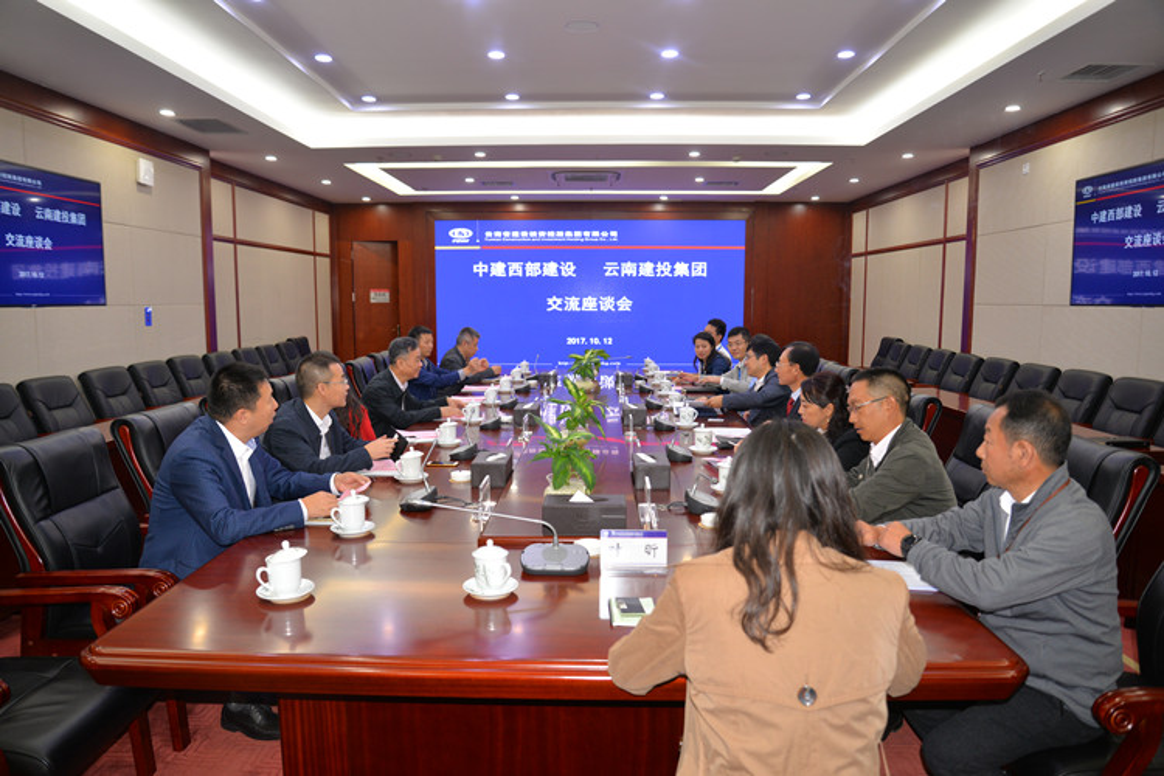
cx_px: 582
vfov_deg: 53.1
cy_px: 388
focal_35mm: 24
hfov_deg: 73.7
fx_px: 776
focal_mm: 24
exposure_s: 1/60
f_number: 4.5
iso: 500
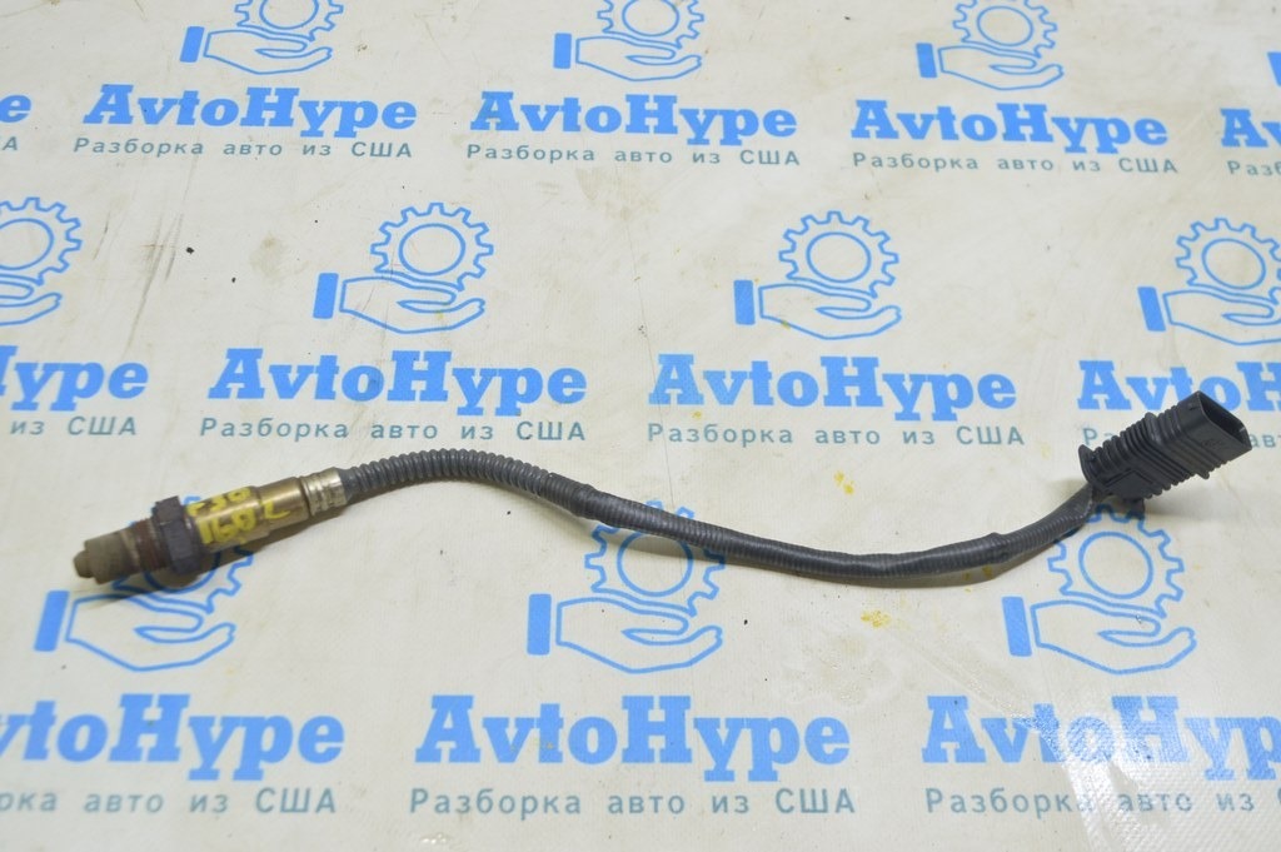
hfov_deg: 51.3
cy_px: 426
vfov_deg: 35.4
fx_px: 1333
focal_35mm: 38
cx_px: 640
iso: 400
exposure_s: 1/20
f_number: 5.6
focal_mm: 25
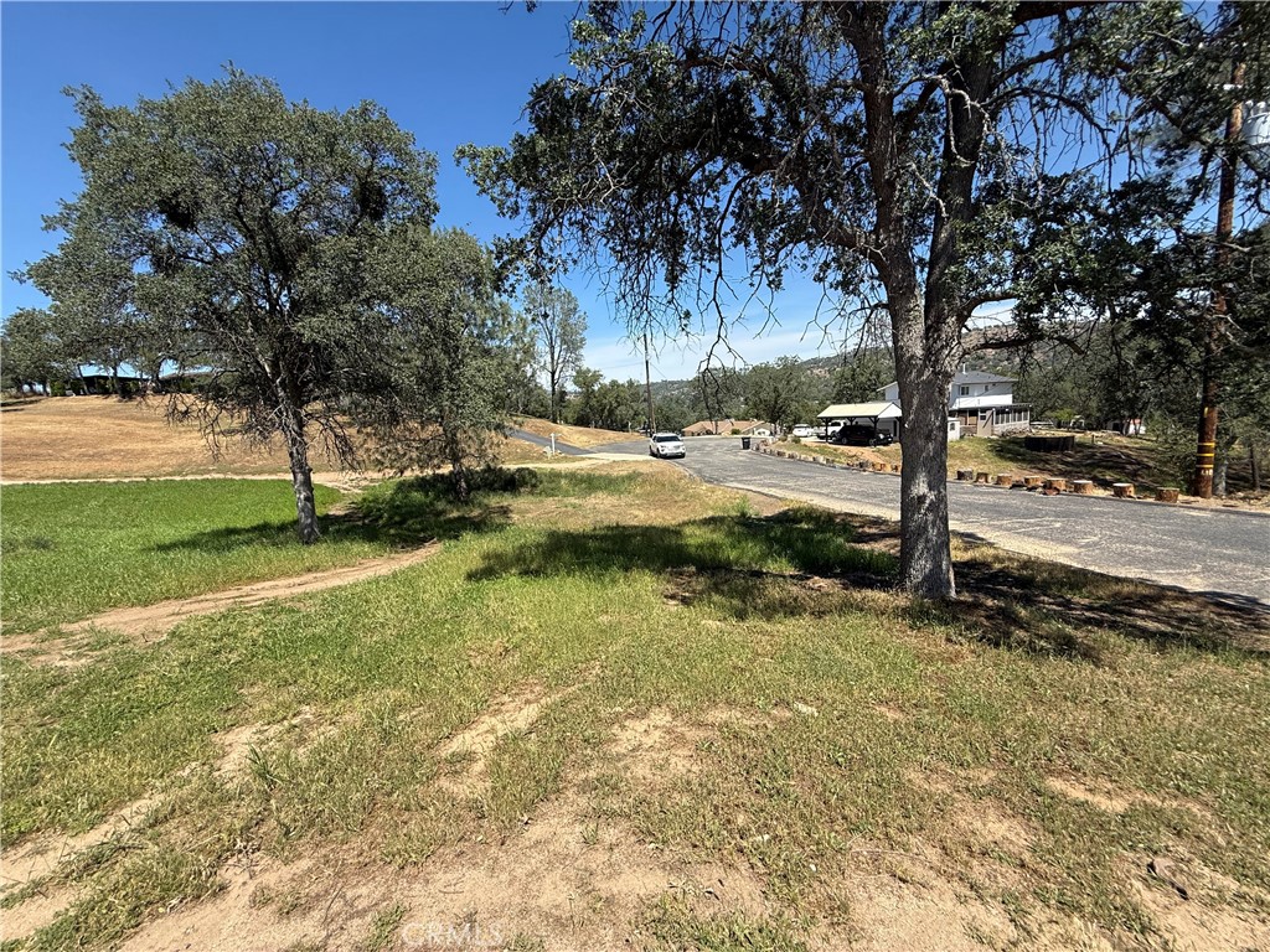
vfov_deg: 85.7
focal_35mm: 14
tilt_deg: -6.7
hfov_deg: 102.1
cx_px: 635
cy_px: 476
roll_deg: +3.3
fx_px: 514
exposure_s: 1/1613
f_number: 2.2
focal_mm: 2.22
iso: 50
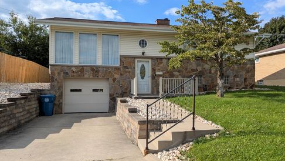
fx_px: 212
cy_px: 85
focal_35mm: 28
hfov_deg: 67.9
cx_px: 146
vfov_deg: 41.5
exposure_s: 1/2222
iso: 46
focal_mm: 5.43
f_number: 1.89
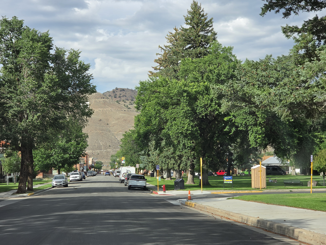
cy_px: 122
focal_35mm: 69
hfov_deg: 28.2
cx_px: 163
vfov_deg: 21.3
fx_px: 650
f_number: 2.4
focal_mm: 7
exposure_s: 1/492
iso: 25
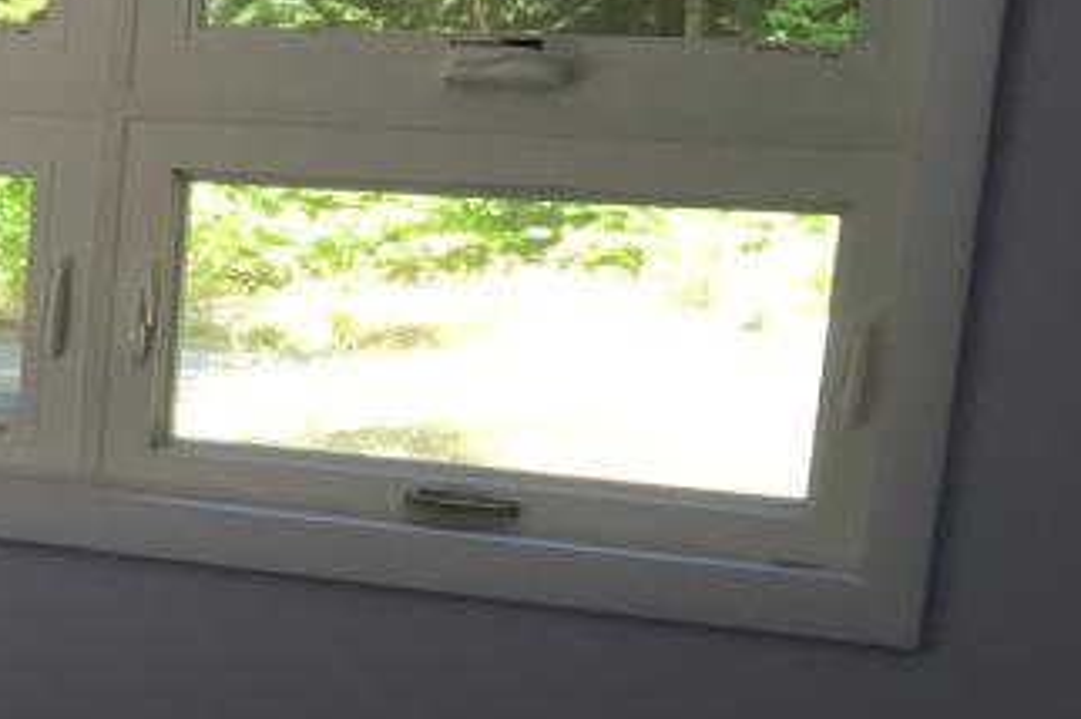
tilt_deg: -11.4
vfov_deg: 14.1
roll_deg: -1.3
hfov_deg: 18.7
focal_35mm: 96
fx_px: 2880
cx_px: -554
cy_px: 645
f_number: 2.2
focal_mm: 4.15
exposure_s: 1/60
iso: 25
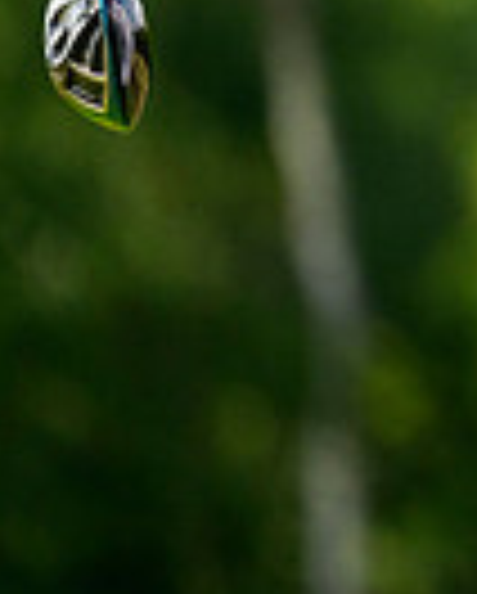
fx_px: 24666
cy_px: -115
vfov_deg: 1.4
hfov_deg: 1.1
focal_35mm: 1401
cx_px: 1148
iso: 800
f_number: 5.3
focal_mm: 340
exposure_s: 1/2500
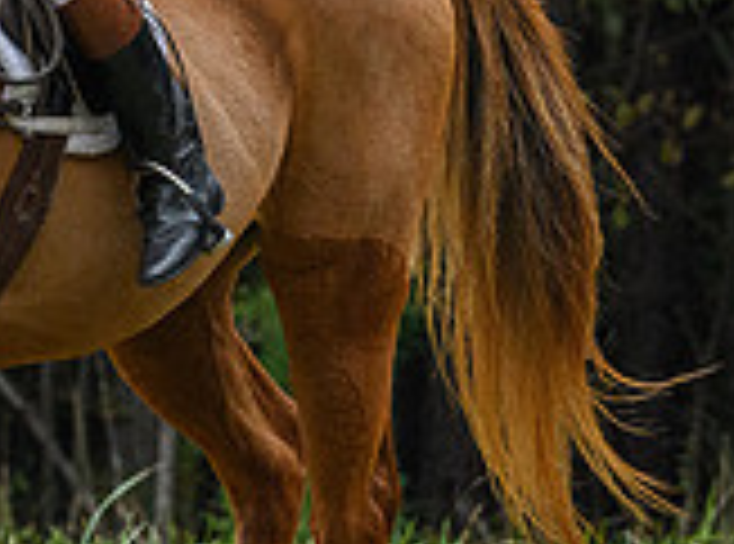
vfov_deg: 1.8
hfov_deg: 2.4
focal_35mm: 823
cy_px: -242
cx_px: -133
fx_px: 17387
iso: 2000
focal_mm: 175
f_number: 5.6
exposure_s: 1/250
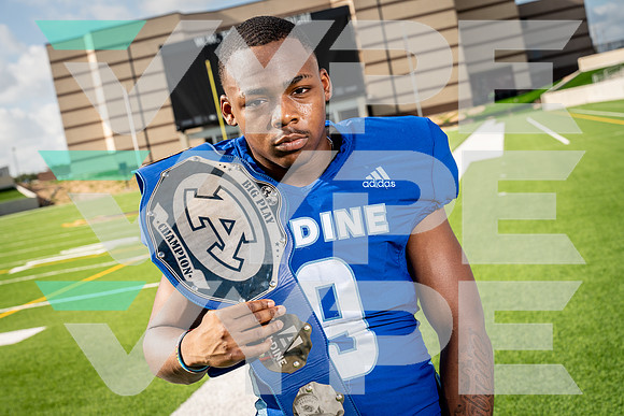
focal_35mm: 61
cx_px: 312
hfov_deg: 32.9
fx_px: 1058
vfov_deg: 22.3
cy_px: 208
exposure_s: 1/250
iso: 125
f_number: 8
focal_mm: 61
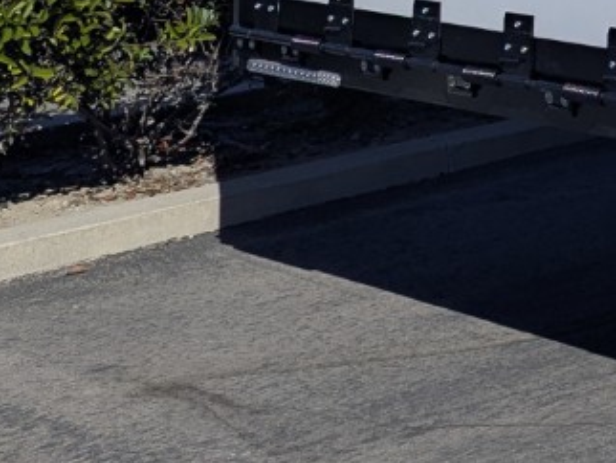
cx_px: 1170
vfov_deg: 12.9
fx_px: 1852
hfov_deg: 15.6
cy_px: -385
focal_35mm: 104
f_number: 1.85
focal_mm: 6.81
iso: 53
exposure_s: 1/4184
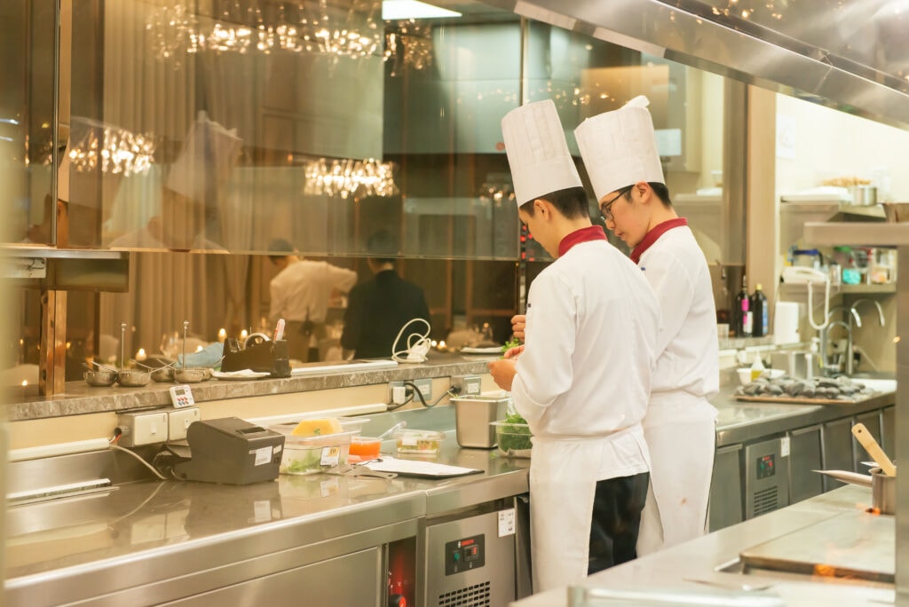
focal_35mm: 70
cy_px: 304
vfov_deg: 19.5
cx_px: 454
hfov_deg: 28.8
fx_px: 1768
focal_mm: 70
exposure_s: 1/160
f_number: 3.5
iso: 1000
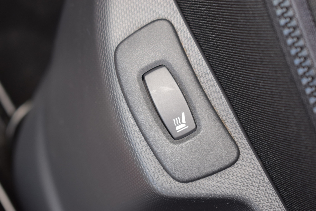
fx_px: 724
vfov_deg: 16.5
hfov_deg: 24.6
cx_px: 158
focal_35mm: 82
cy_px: 106
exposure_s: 1/60
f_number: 5.6
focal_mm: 55
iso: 450
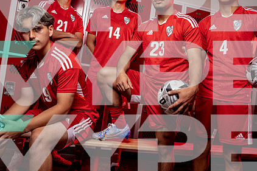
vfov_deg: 39.9
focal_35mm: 33
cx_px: 128
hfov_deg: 57.2
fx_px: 235
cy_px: 73
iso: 100
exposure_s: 1/250
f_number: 8
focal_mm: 24
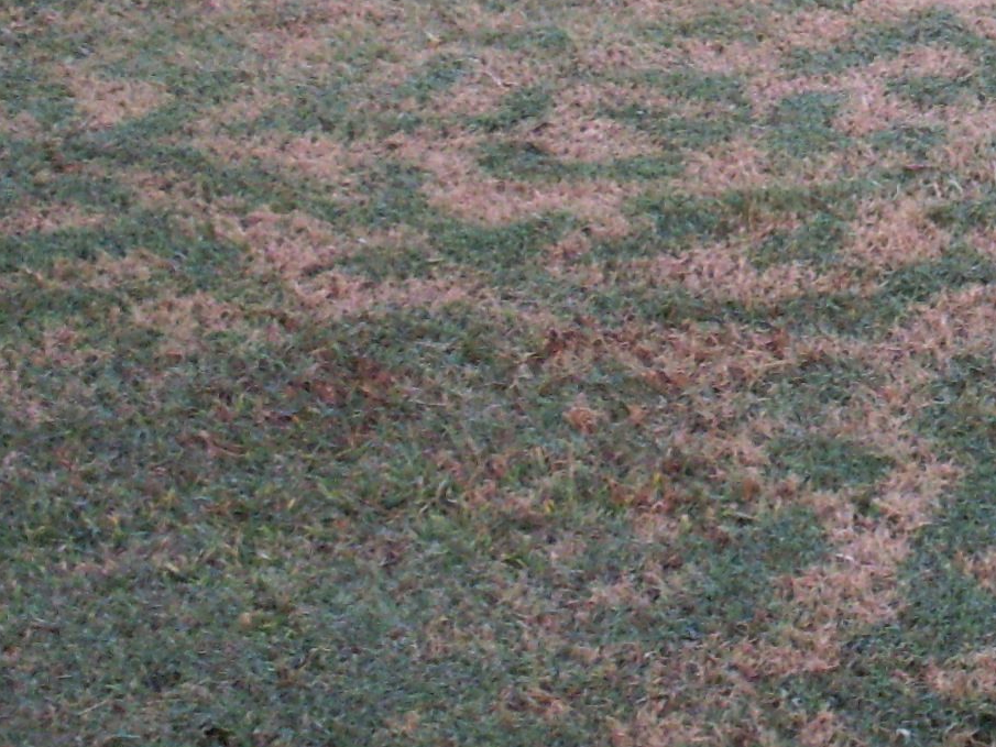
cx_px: 1267
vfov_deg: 10.6
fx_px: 3942
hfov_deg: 13.9
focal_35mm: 137
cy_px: -196
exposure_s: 1/45
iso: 100
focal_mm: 6.3
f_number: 2.8
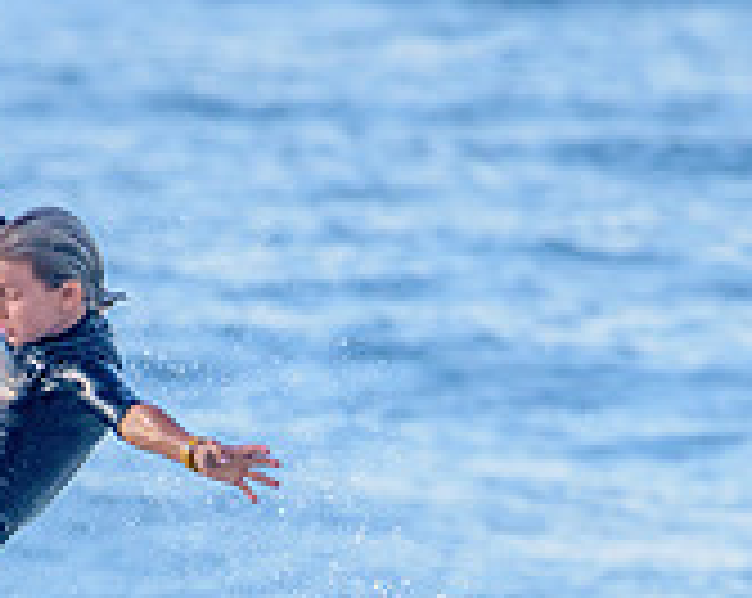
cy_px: 1012
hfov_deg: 1.0
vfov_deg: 0.8
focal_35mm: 2001
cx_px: -178
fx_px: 44457
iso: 500
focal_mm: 500
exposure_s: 1/1250
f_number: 5.6
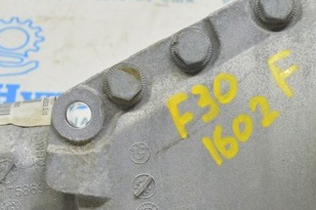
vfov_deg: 12.5
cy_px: 175
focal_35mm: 109
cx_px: 139
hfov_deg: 18.8
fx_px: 957
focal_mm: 35
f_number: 5.6
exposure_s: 1/20
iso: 400
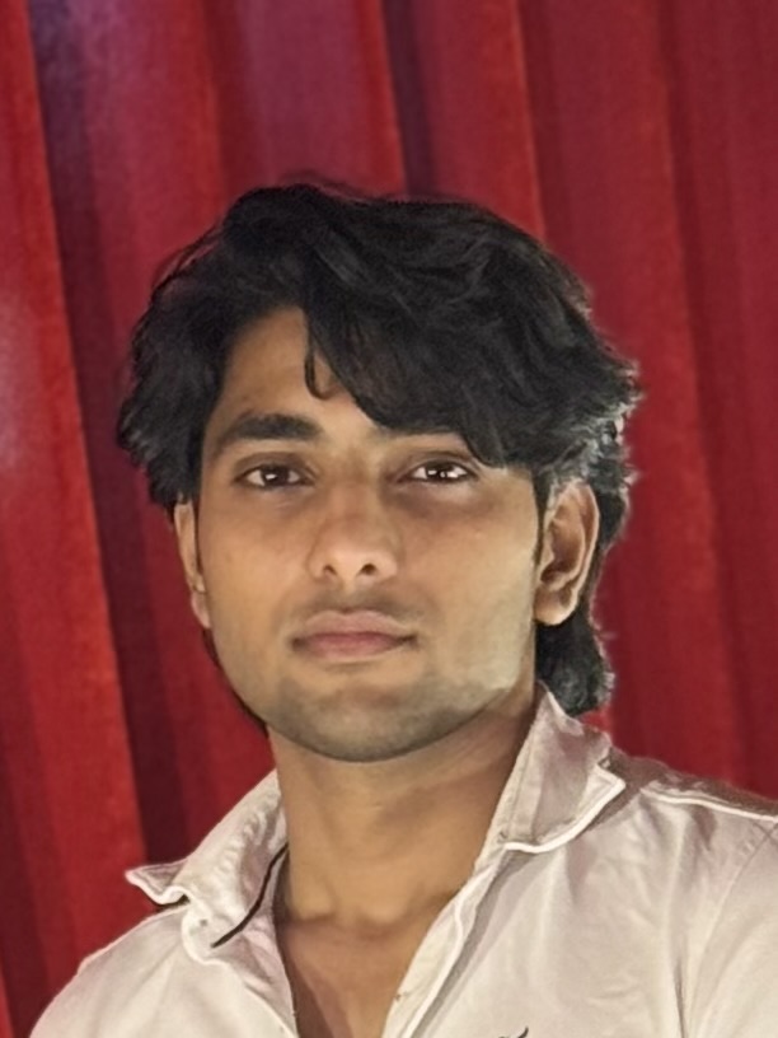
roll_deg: -0.8
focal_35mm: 48
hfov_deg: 30.3
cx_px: 389
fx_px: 1438
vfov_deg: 39.7
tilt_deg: -7.8
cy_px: 519
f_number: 1.78
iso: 125
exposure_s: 1/51
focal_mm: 6.76
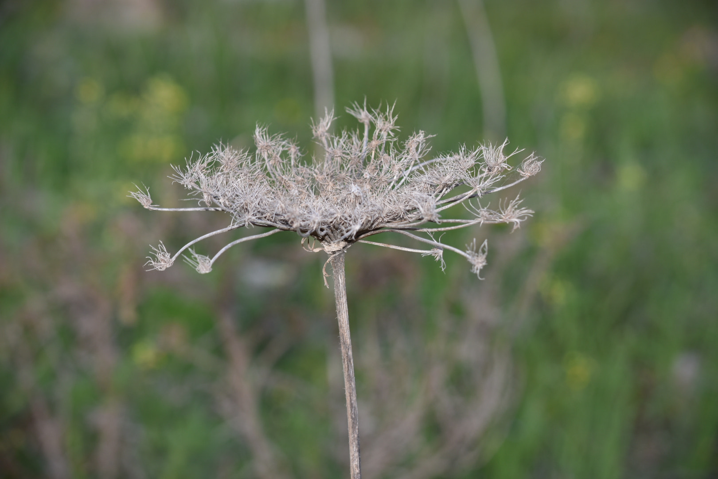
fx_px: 2543
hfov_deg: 16.1
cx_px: 359
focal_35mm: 128
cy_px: 240
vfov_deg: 10.8
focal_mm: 85
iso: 100
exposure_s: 1/60
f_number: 7.1
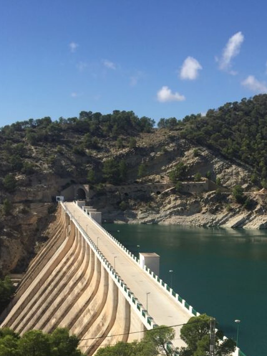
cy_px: 315
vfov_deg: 34.9
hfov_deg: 27.3
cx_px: 226
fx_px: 535
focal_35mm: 52
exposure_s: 1/2639
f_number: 2.2
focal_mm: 4.15
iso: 32
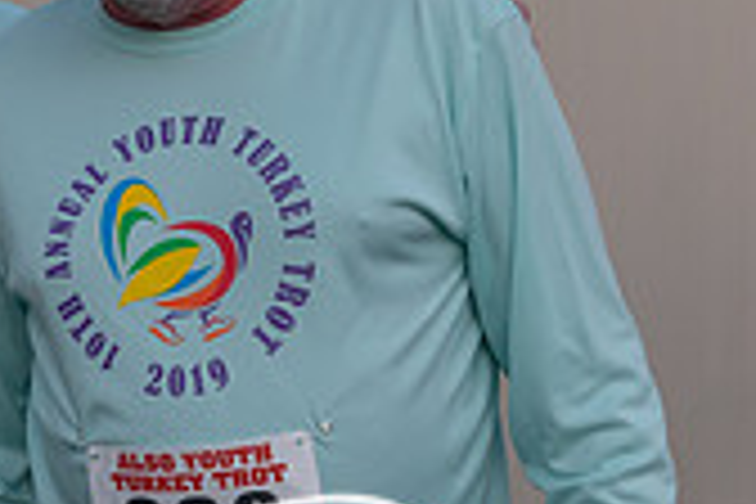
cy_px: 322
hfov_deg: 19.6
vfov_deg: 14.1
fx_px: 2037
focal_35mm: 97
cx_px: -194
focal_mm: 18
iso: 360
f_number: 8
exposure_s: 1/250
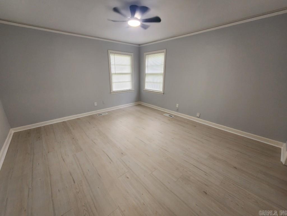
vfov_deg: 89.9
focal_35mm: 13
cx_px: 144
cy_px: 108
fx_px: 108
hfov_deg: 106.2
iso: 200
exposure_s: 1/60
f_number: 2.2
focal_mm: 2.2
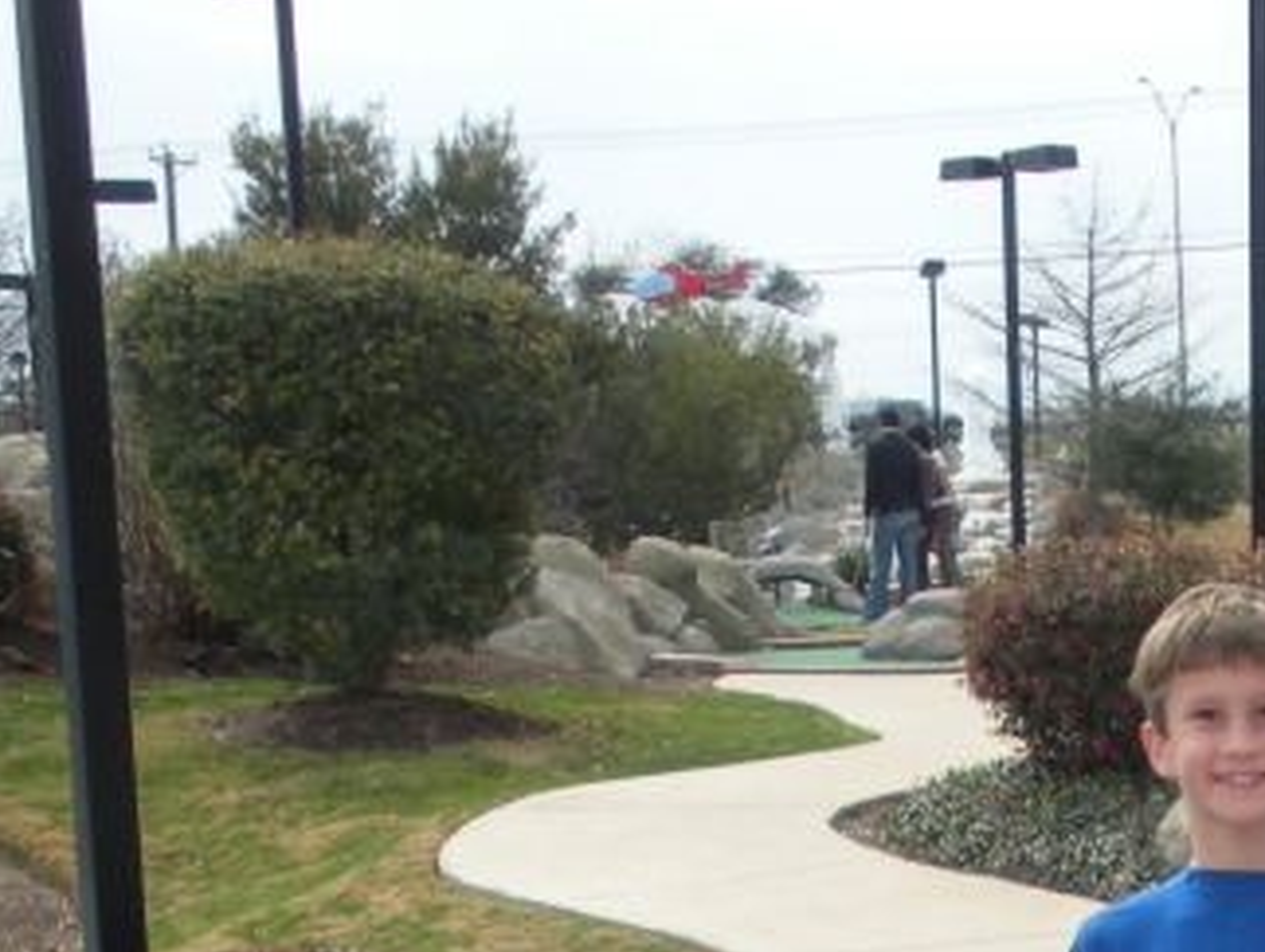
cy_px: 1430
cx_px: 1339
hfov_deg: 16.8
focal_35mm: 114
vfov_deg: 12.4
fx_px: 4171
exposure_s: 1/556
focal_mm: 6.3
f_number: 3.5
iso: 88
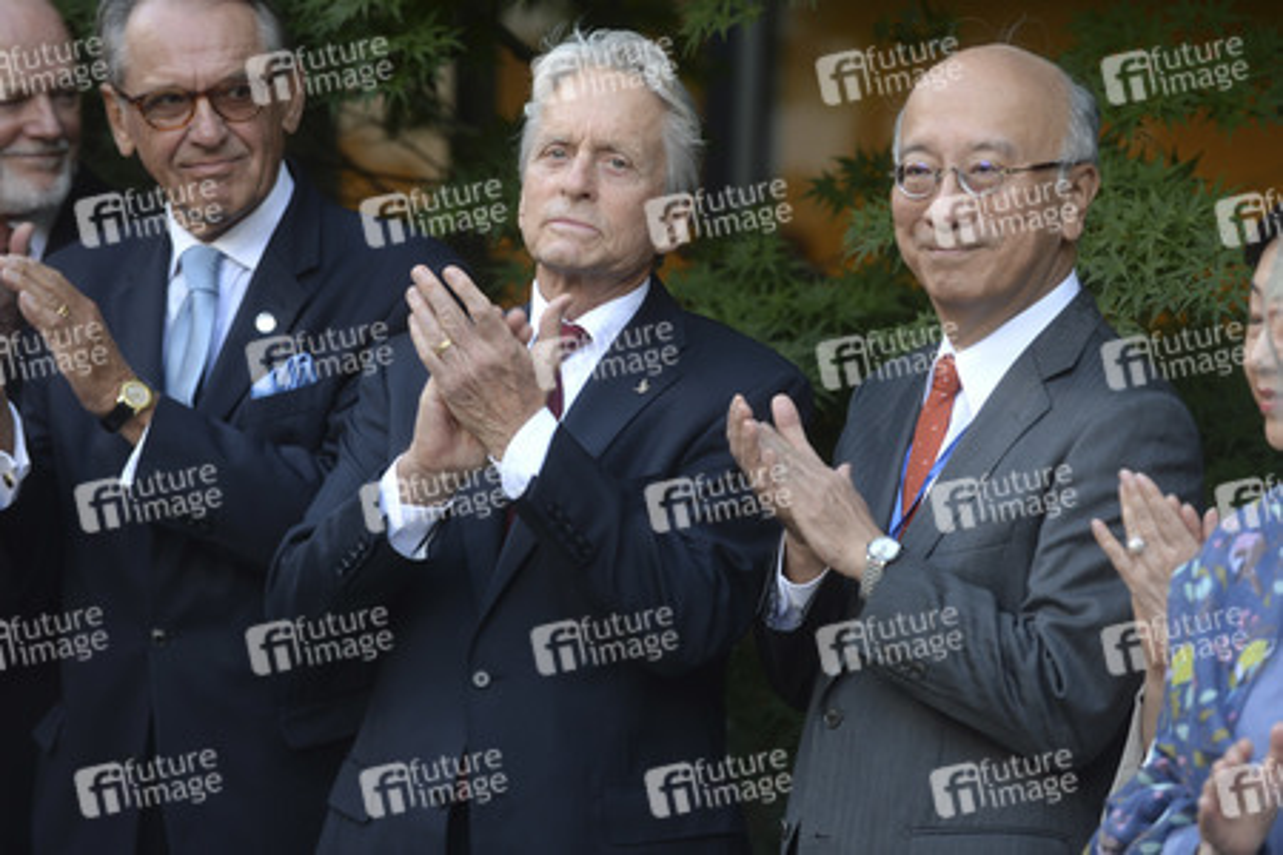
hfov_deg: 12.8
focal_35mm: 160
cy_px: 428
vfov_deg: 8.6
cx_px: 642
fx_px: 5702
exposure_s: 1/400
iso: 800
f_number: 4.5
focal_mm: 160
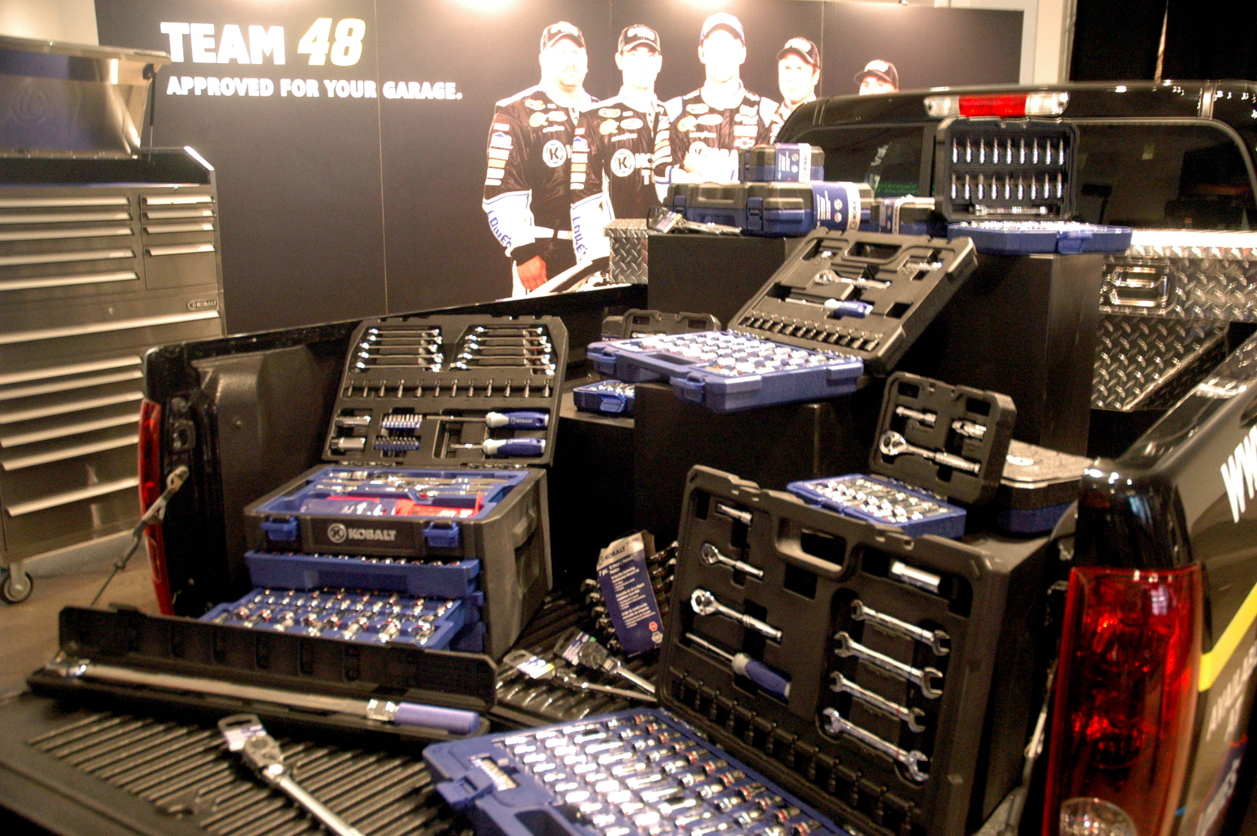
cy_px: 418
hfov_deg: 57.3
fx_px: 1151
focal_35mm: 33
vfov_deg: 39.9
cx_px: 628
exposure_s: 1/4
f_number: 3.8
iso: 1600
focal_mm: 22
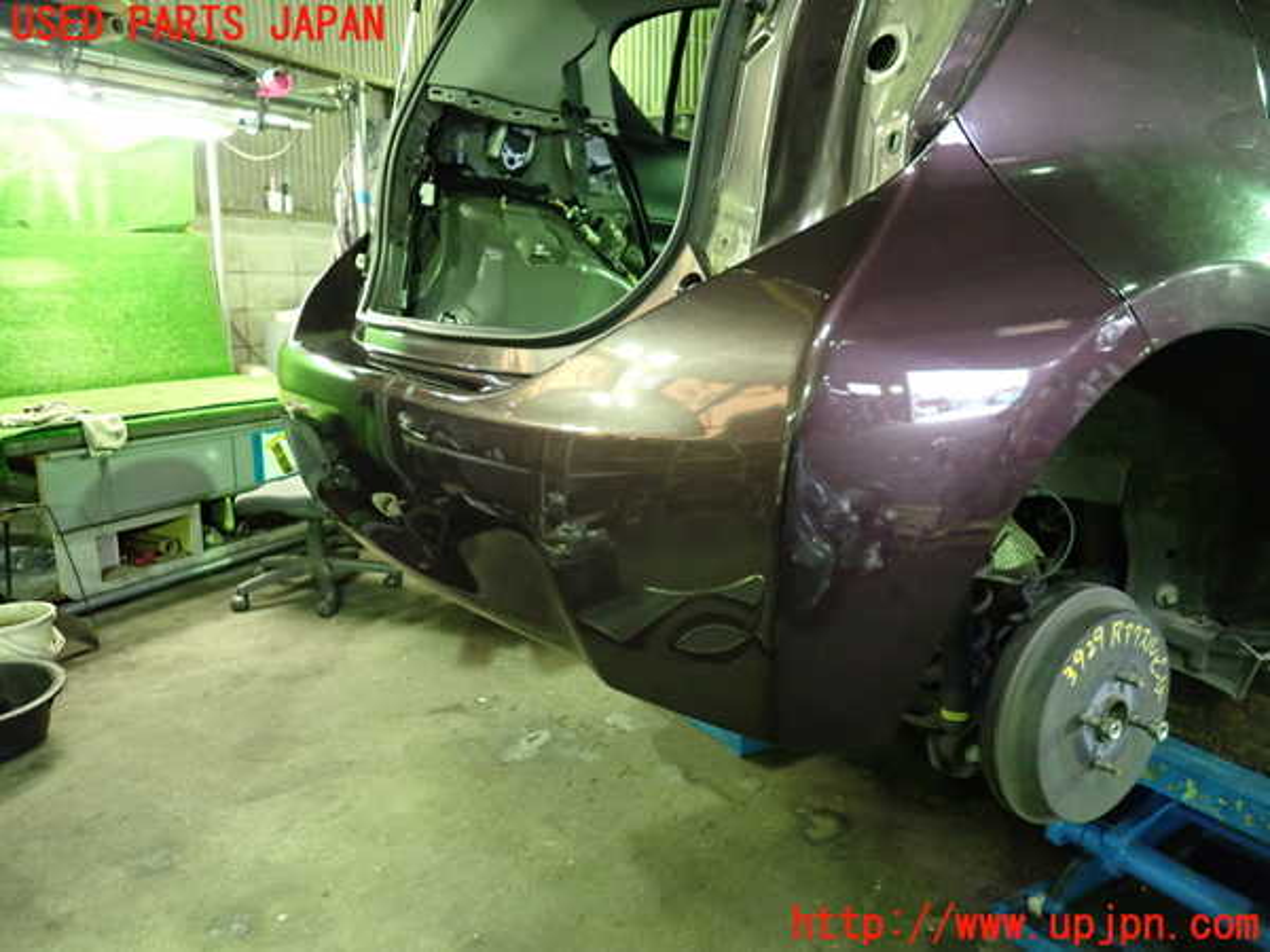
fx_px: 917
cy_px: 476
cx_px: 635
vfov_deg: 54.9
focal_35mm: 25
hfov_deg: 69.4
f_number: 2
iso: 800
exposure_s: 1/30
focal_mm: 4.5
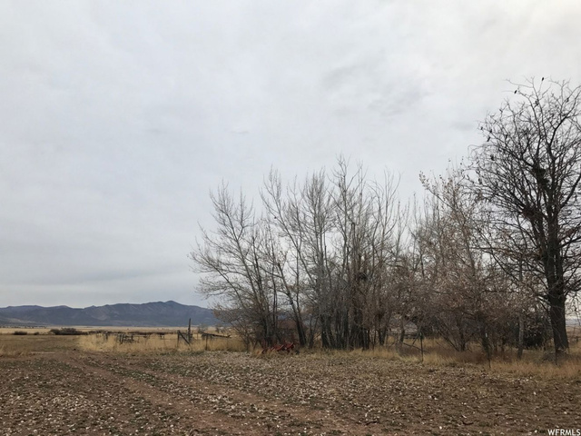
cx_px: 290
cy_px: 218
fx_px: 470
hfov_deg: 63.4
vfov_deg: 49.7
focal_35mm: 28
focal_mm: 3.99
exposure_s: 1/120
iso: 25
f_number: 1.8
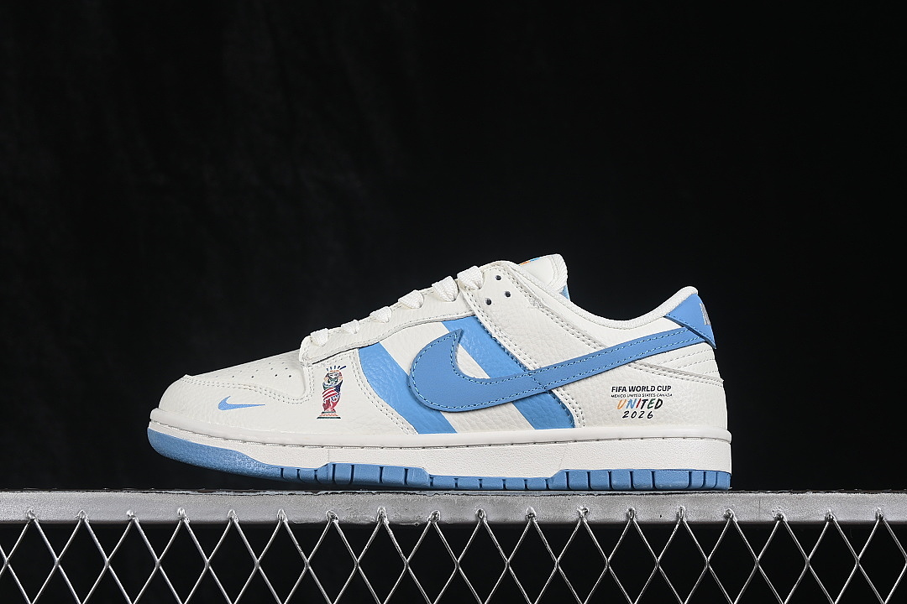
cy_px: 302
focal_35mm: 75
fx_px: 1889
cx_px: 454
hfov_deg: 27.0
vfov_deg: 18.2
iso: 160
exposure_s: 1/80
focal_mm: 50
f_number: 8
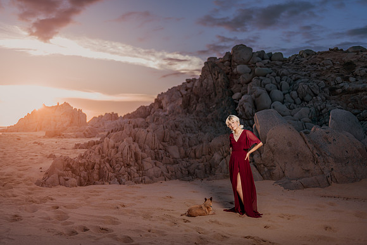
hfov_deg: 54.4
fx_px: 357
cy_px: 122
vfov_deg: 37.9
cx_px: 184
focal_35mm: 35
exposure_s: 1/1000
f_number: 1.4
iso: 50
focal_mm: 35
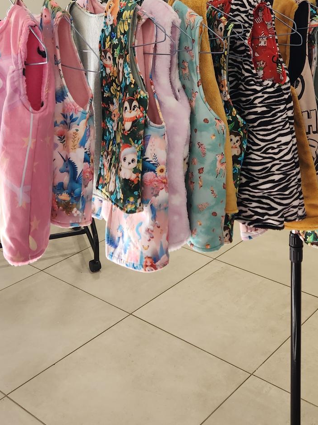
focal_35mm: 47
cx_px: 199
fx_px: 576
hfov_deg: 30.7
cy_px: 93
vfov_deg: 39.1
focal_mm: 5.4
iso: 100
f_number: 1.8
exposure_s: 1/180
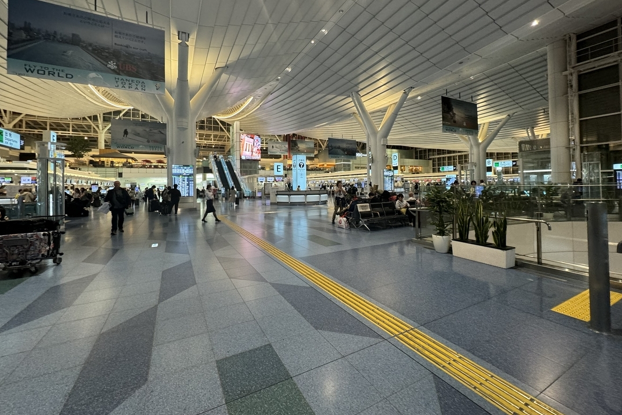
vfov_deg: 77.0
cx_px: 309
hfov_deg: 100.4
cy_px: 180
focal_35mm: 15
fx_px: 259
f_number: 2.2
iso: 250
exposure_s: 1/50
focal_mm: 2.22
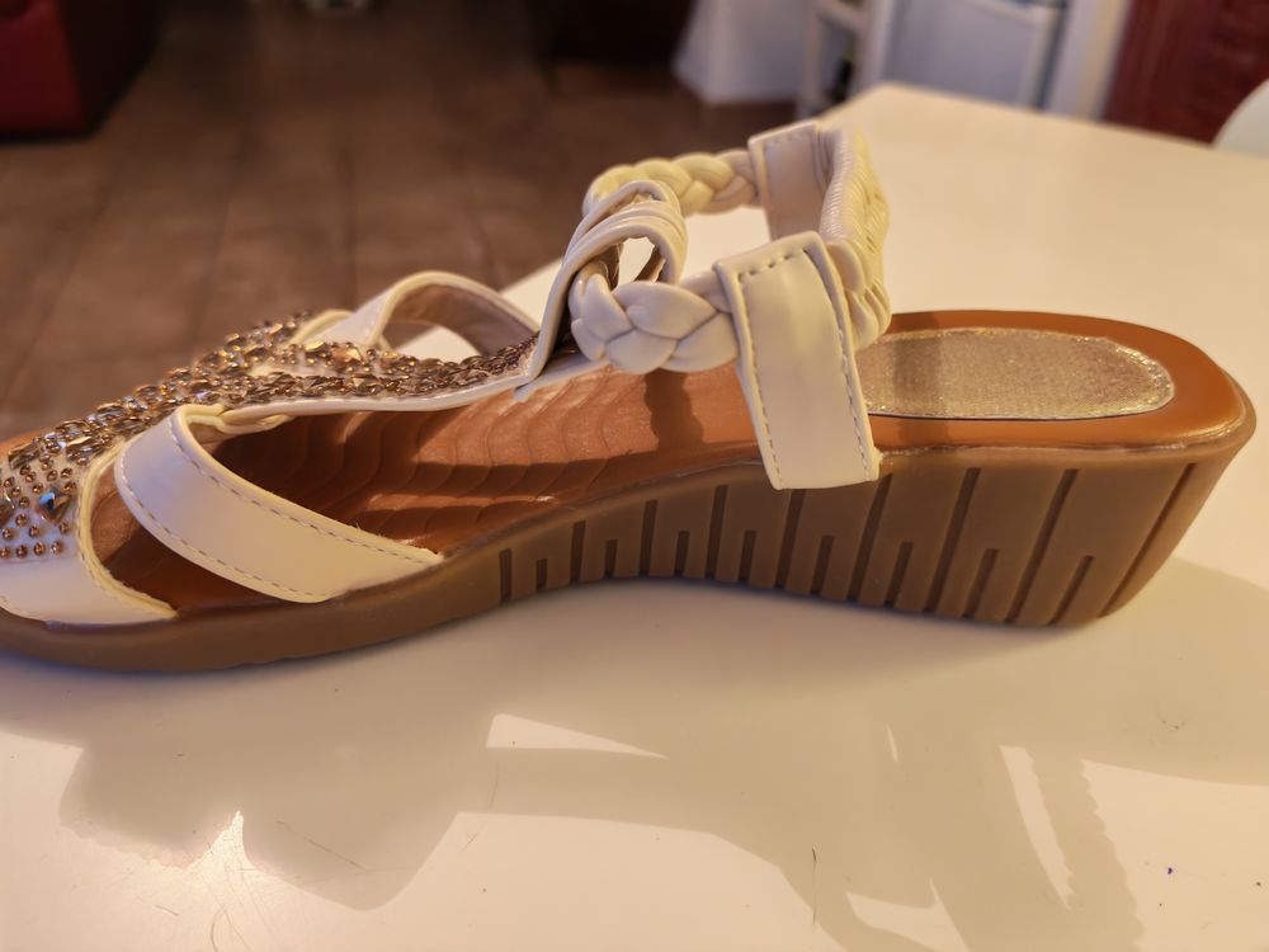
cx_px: 634
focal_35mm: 27
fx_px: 990
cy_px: 476
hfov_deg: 65.3
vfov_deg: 51.4
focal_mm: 6.12
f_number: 1.9
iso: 3200
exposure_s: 1/33
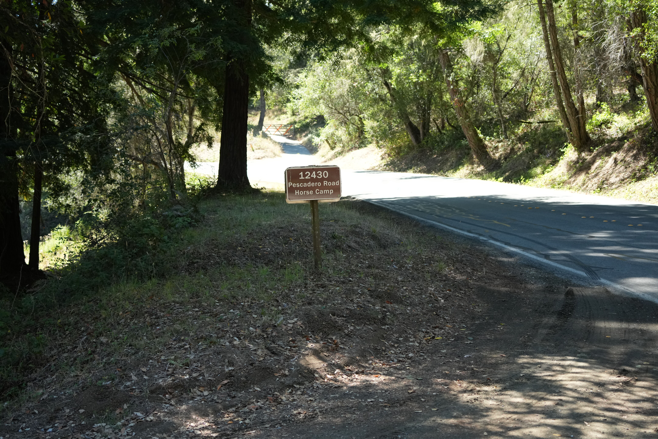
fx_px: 914
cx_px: 329
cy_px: 220
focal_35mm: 50
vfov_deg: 27.0
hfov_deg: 39.6
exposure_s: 1/800
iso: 1250
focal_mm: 50
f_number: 4.5
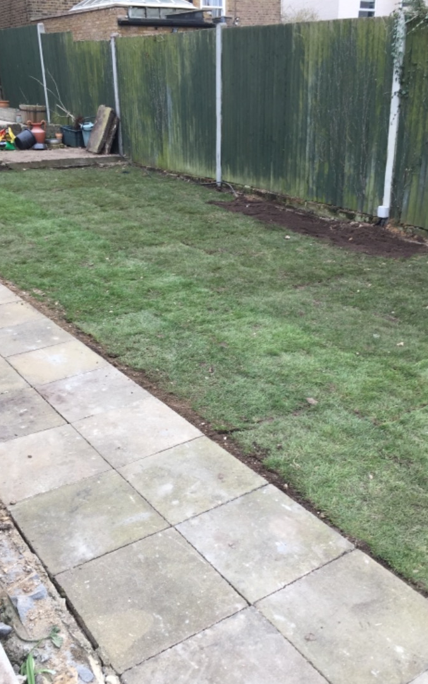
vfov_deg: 56.6
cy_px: 370
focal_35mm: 34
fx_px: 635
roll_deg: +1.4
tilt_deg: -25.7
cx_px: 200
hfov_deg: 37.3
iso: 40
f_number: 2.2
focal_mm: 4.15
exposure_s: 1/100
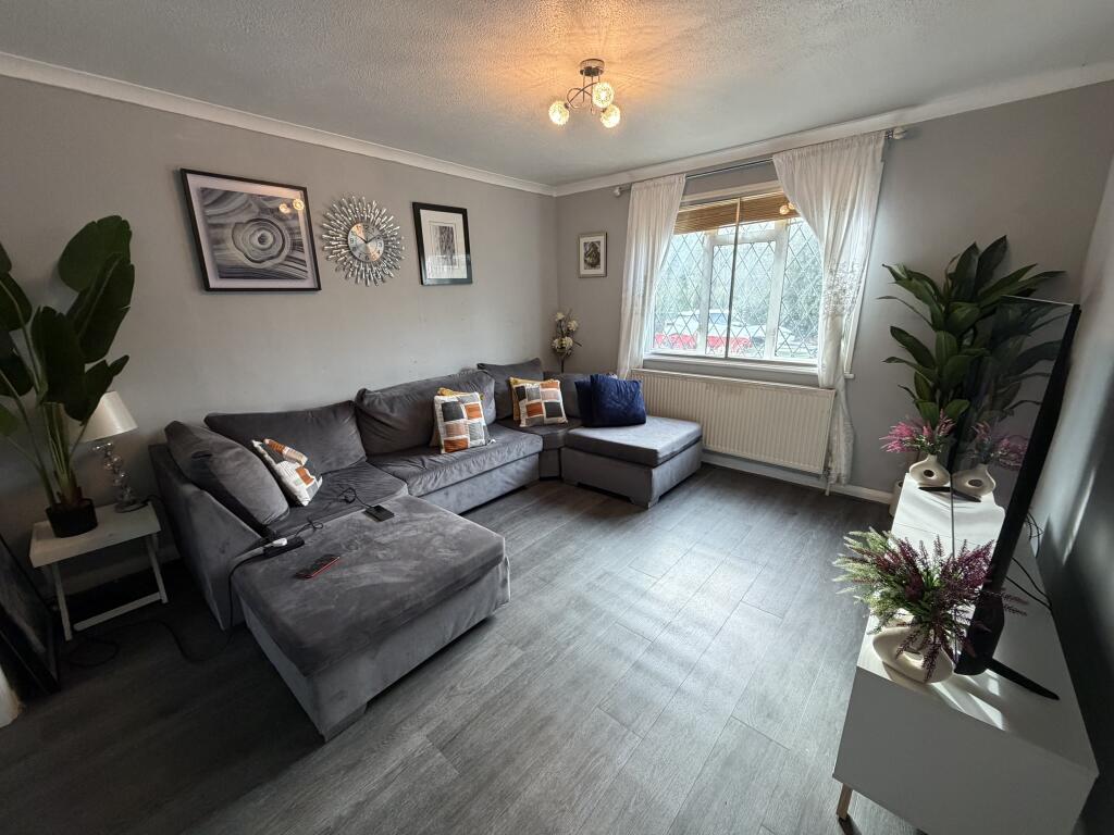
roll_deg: +1.7
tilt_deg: -14.6
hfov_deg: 102.1
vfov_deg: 85.7
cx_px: 557
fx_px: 451
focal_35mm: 14
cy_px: 418
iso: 320
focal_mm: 2.22
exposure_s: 1/121
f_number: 2.2
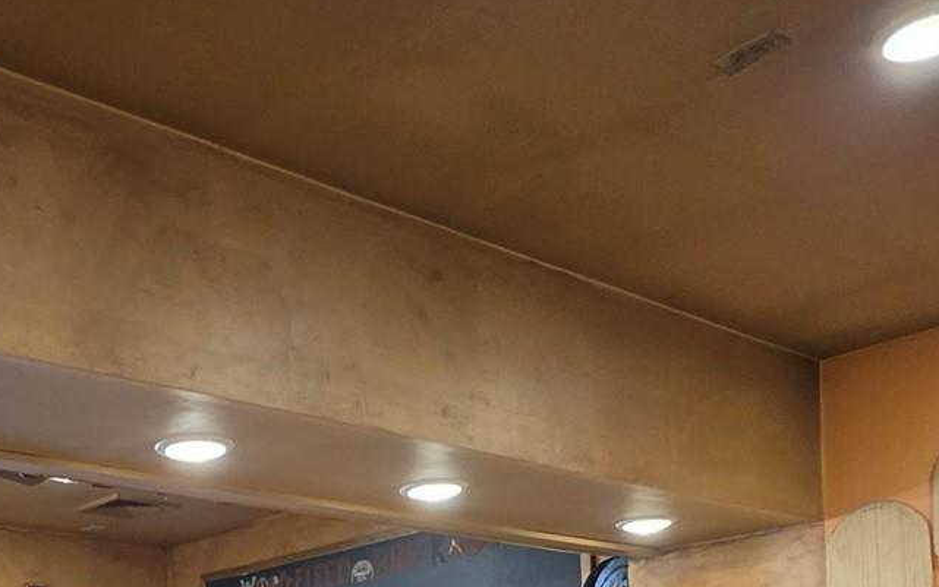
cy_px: 777
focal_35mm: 44
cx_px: 167
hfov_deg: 42.9
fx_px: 1126
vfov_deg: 25.0
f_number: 1.9
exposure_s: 1/60
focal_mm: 2.2
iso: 320
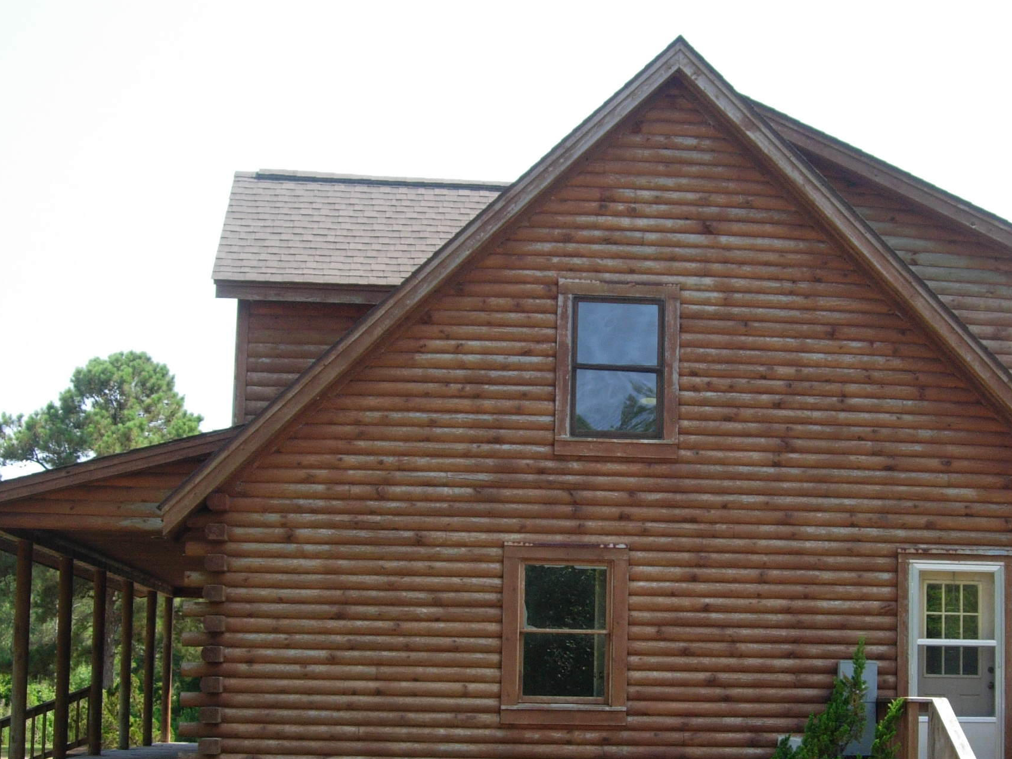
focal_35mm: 58
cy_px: 539
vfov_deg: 25.0
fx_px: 1696
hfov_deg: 33.1
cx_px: 617
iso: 79
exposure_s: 1/703
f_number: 2.8
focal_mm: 7.8
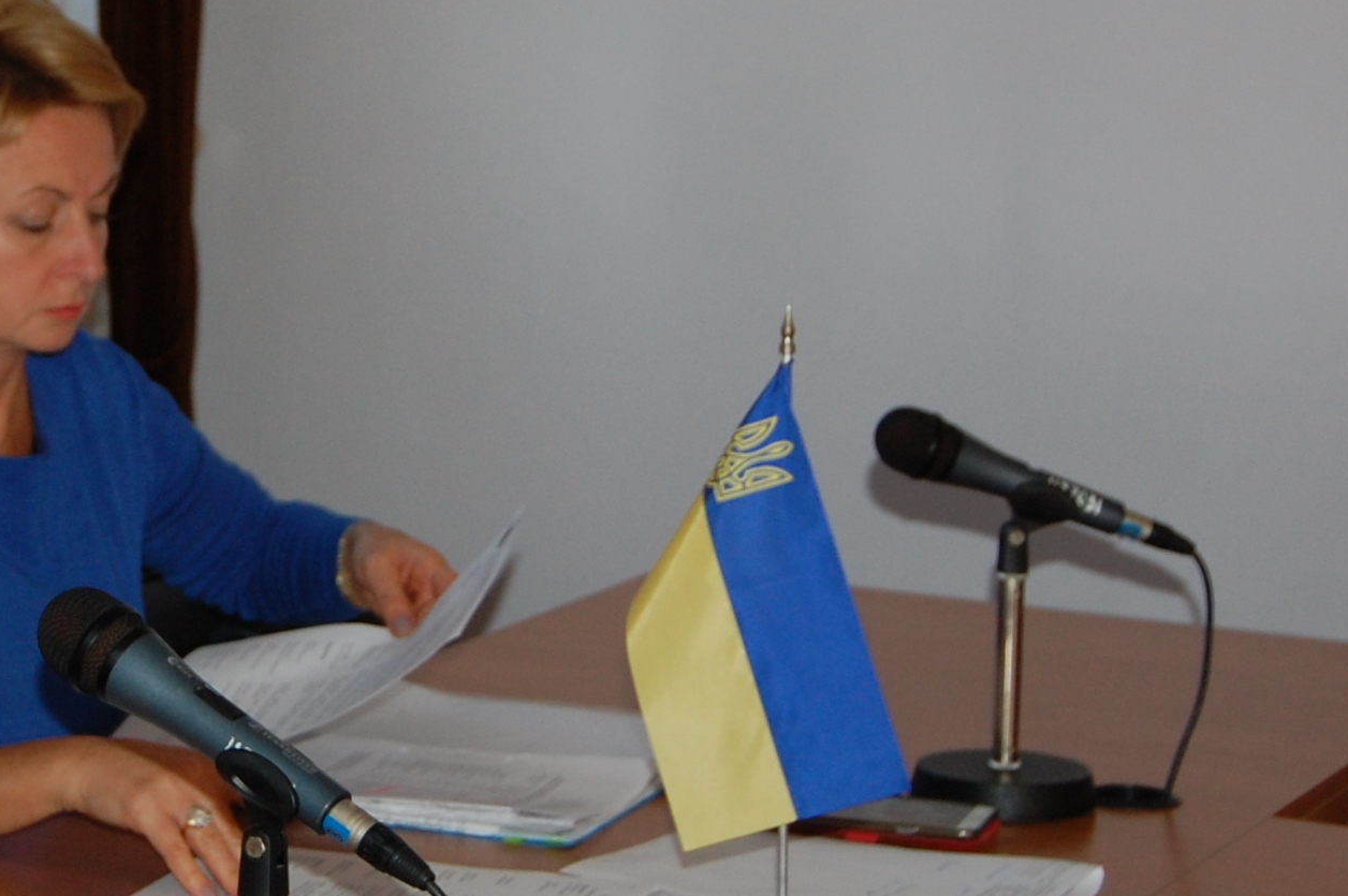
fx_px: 4302
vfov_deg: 11.9
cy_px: 294
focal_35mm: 115
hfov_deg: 17.4
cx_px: 21
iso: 400
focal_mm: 32
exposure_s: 1/60
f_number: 4.5
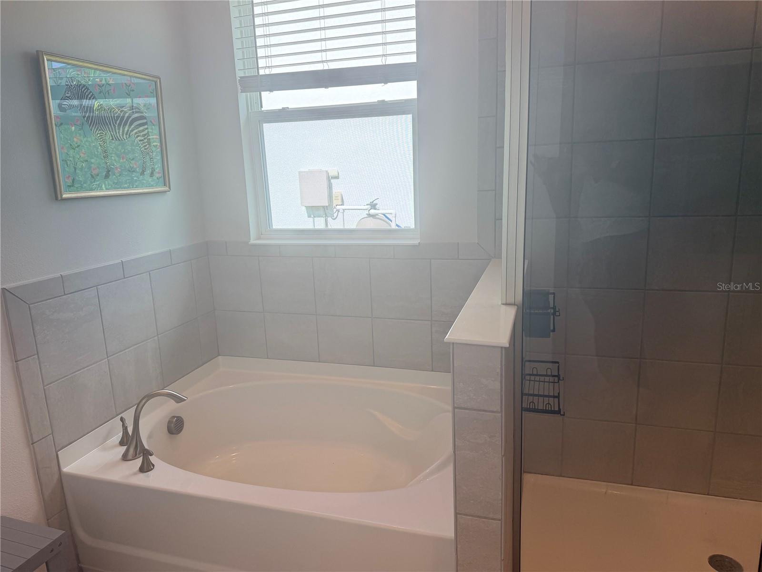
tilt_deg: -11.7
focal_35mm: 24
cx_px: 381
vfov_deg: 56.8
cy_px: 286
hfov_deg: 71.6
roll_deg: +2.1
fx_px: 528
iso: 100
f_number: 1.78
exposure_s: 1/342
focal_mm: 6.76
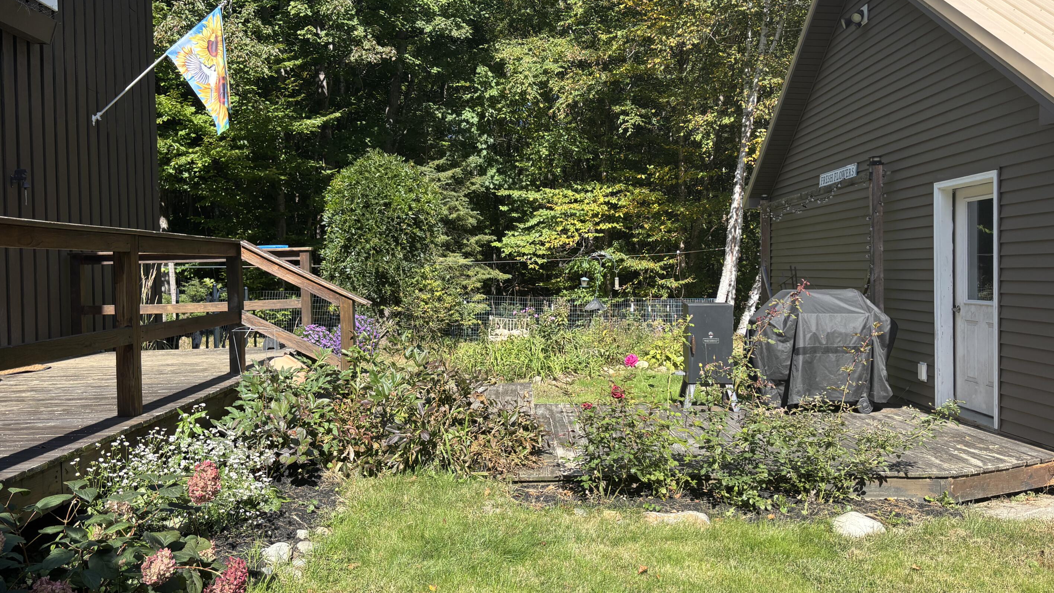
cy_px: 303
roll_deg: +0.6
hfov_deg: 64.3
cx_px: 546
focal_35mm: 30
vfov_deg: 38.9
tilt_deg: -1.9
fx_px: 838
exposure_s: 1/1263
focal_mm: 5.96
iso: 50
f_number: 1.6
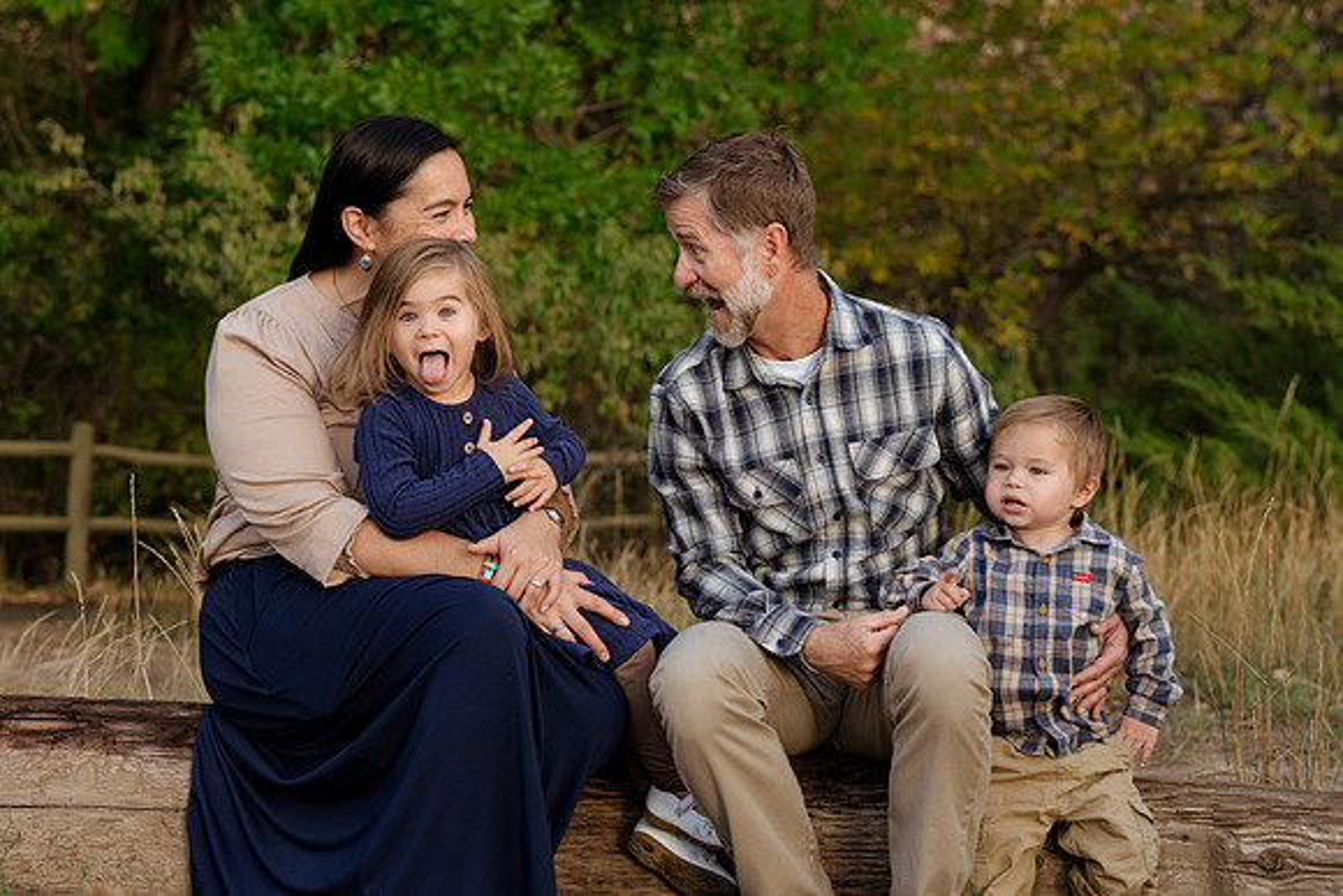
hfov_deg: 24.8
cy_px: 448
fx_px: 3060
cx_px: 672
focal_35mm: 82
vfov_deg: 16.7
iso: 640
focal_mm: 82
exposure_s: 1/200
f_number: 5.6
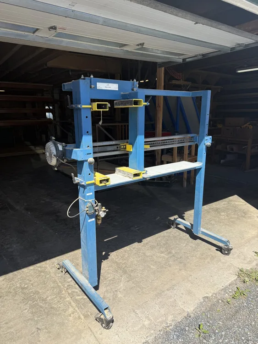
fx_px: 238
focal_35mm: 24
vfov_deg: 71.6
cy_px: 172
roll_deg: -0.4
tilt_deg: -14.8
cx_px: 129
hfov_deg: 56.8
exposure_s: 1/2445
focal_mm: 6.76
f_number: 1.78
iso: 80
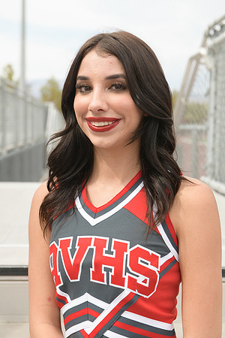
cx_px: 112
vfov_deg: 28.8
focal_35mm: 70
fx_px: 656
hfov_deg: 19.5
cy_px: 169
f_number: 5.6
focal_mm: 70
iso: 800
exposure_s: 1/1250
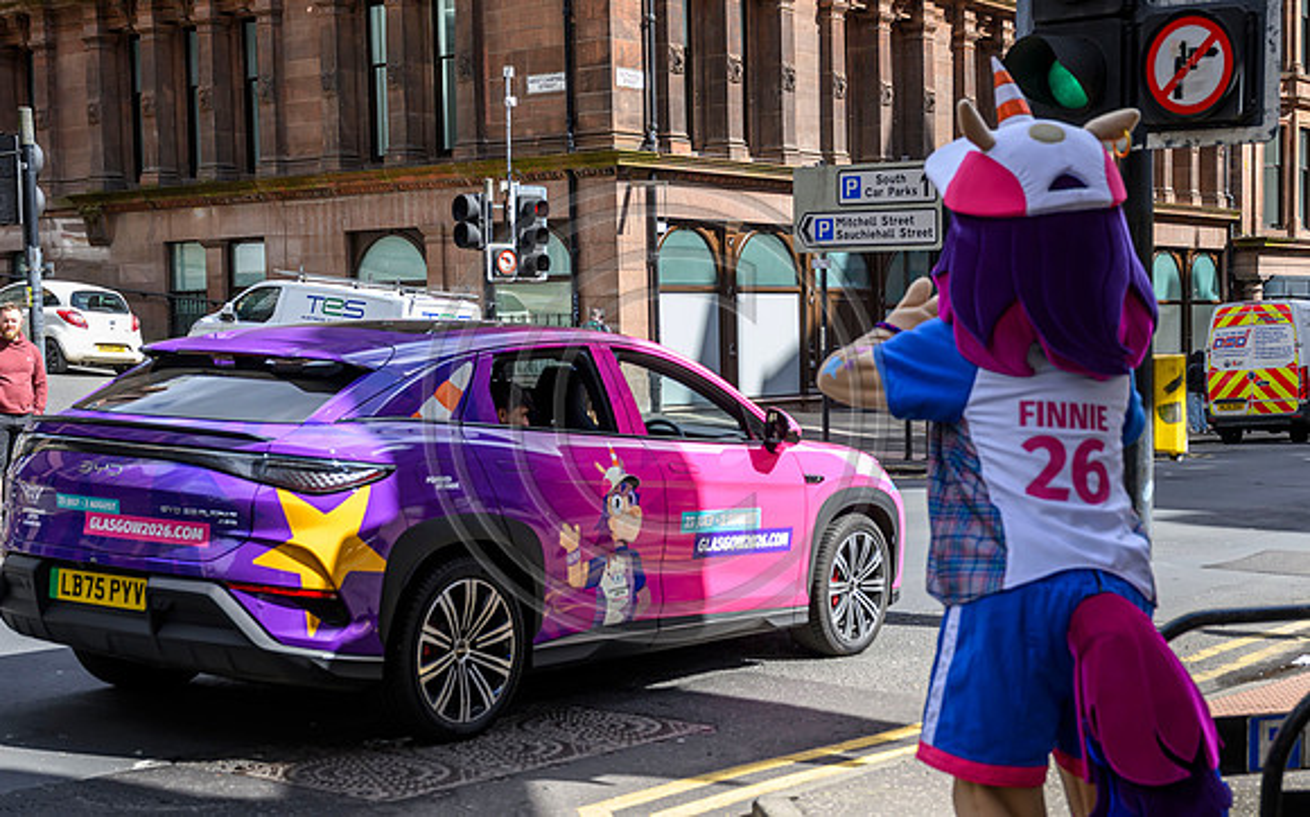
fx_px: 1987
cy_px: 497
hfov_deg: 36.4
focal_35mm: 56
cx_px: 759
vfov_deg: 23.2
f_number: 4.5
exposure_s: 1/1000
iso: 500
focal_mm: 40
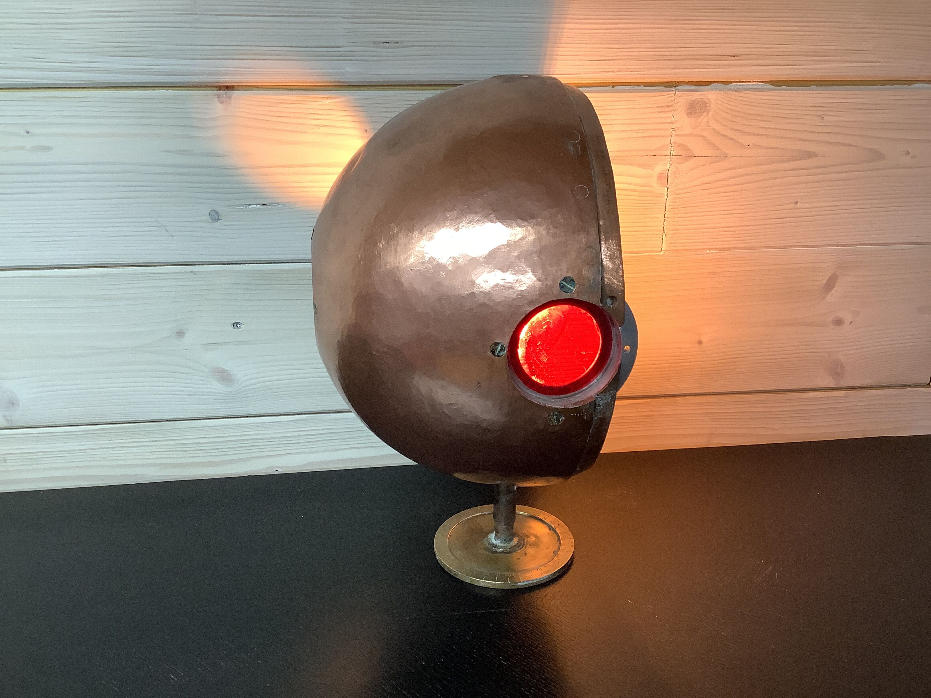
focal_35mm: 31
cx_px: 466
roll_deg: +0.0
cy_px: 349
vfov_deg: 45.4
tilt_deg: -20.9
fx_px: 834
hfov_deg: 58.4
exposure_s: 1/60
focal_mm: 3.3
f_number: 2.4
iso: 100
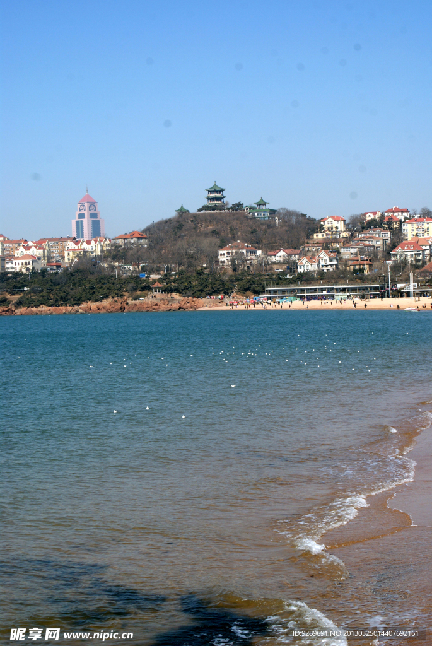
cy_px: 323
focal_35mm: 75
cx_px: 216
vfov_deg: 27.0
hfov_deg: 18.2
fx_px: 1347
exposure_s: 1/200
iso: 100
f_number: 13
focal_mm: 50
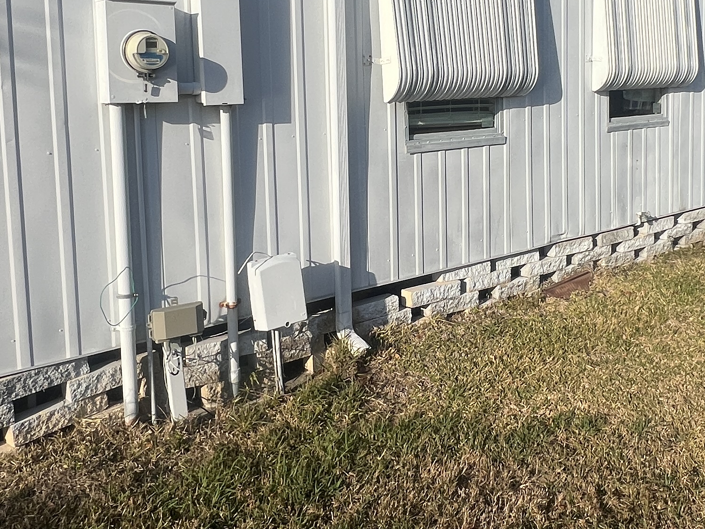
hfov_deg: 52.1
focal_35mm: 35
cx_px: 441
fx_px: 713
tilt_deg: -6.2
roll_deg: +0.9
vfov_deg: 40.1
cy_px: 171
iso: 32
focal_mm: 1.57
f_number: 1.8
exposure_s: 1/3425
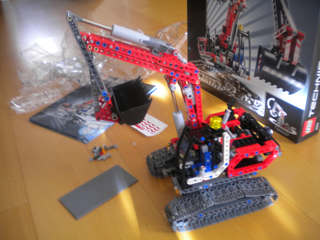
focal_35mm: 35
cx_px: 160
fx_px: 324
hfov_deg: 52.6
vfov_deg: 40.7
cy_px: 120
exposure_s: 1/9
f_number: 3.1
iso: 84
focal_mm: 6.3
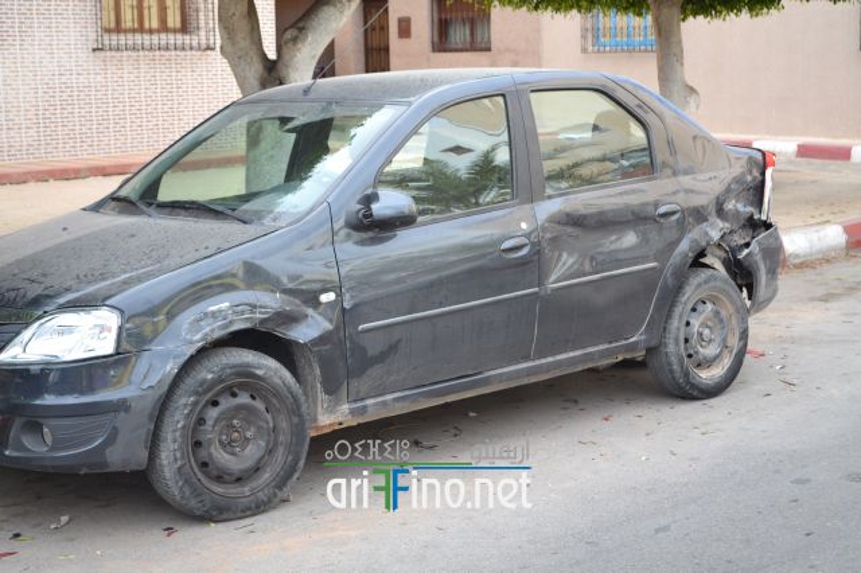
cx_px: 430
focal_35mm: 63
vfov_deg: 21.5
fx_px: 1506
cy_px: 286
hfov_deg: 31.9
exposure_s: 1/125
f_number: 5.6
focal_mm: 42
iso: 180
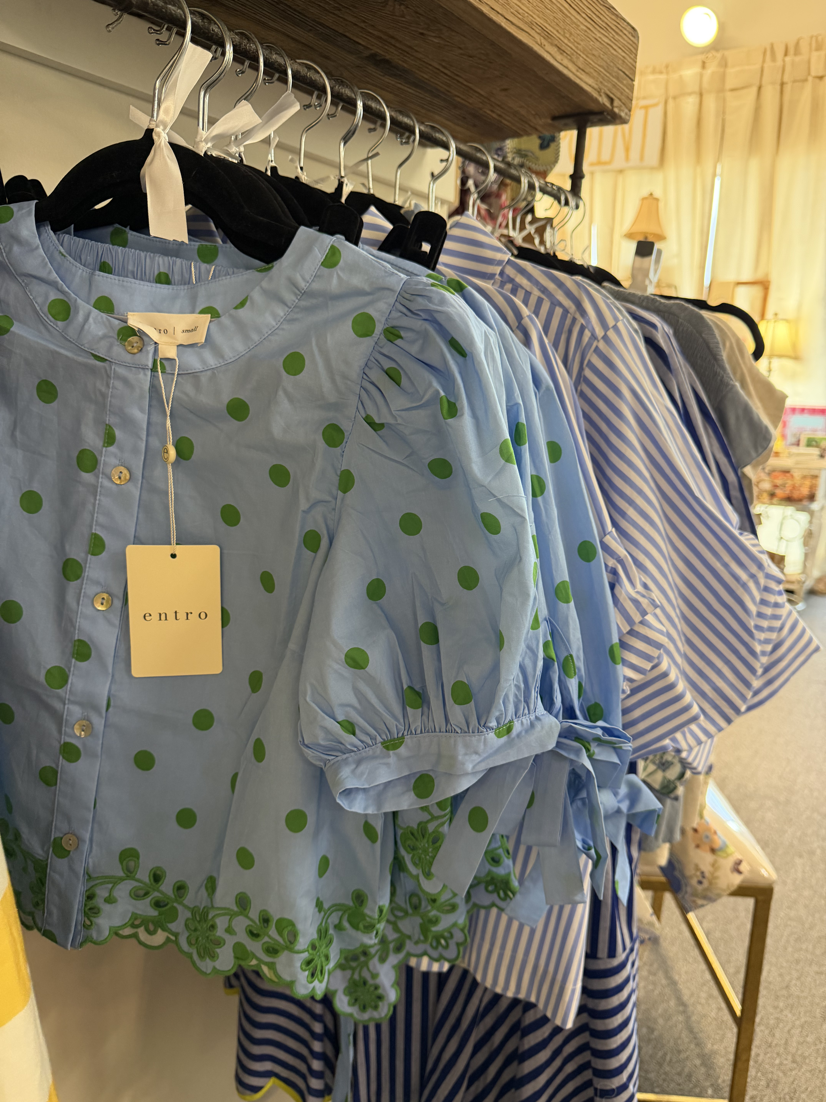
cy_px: 551
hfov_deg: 56.8
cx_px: 413
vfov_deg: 71.6
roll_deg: -1.7
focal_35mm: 24
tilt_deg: -13.2
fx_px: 764
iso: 400
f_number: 1.78
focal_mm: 6.76
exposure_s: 1/60
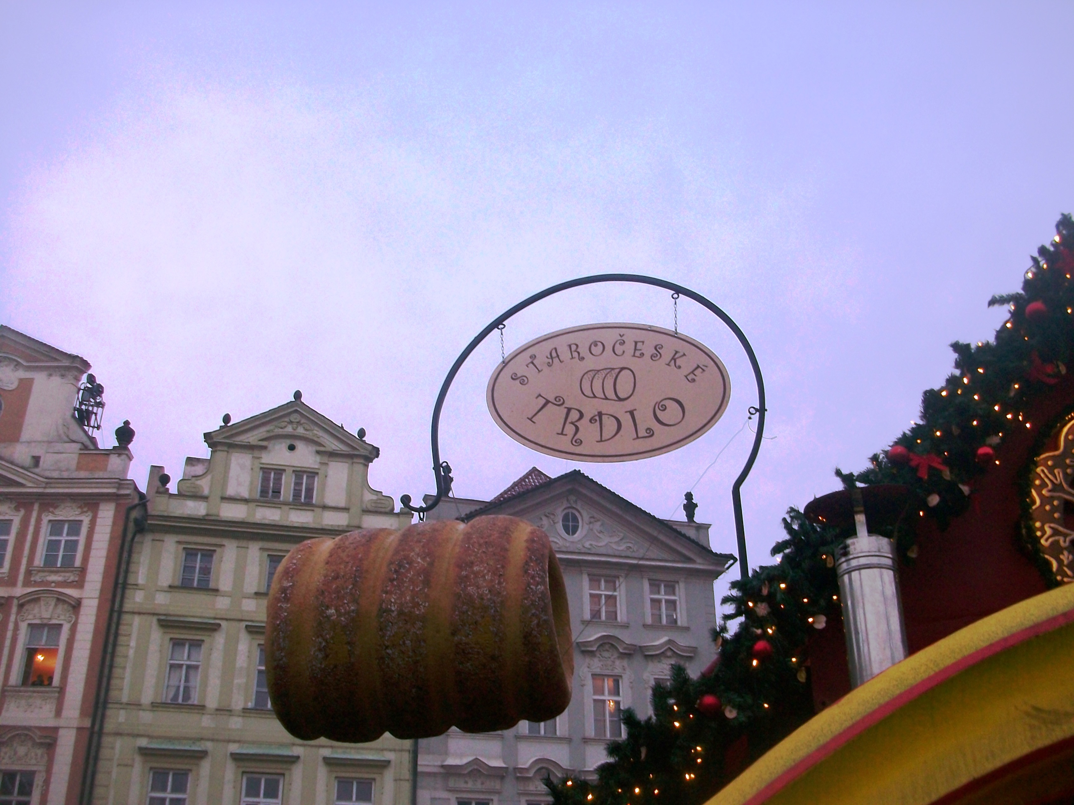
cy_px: 402
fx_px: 1055
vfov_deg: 41.8
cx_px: 537
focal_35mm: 34
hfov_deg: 54.0
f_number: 2.8
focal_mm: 5.7
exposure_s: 1/60
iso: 80
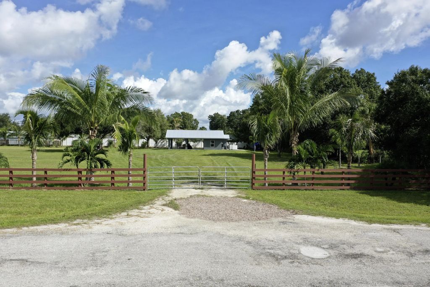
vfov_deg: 46.4
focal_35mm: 28
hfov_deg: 65.5
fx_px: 334
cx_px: 215
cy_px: 144
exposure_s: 1/500
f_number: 5.6
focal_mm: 10.26
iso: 100
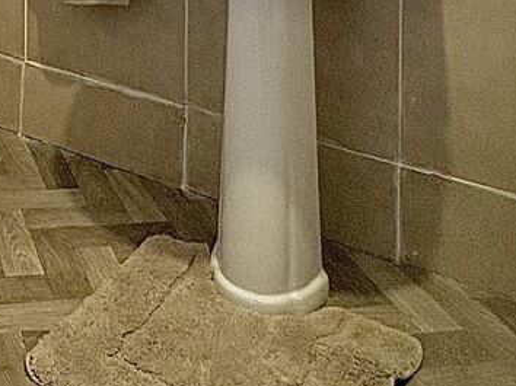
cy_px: -240
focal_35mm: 57
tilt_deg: -0.2
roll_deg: -0.1
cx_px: -45
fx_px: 849
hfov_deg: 30.4
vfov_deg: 20.6
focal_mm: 2.22
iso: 250
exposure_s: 1/50
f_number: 2.2
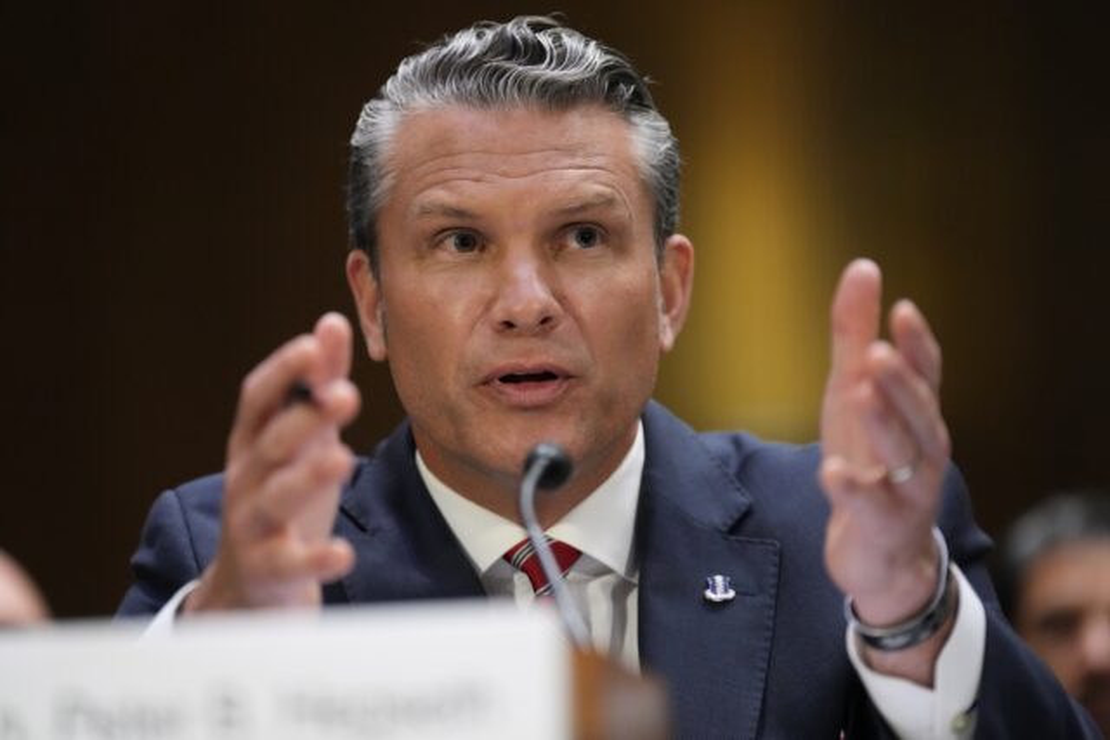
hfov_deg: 10.3
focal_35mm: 200
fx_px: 6168
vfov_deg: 6.9
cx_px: 555
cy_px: 370
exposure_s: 1/400
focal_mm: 200
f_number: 2.8
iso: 4000
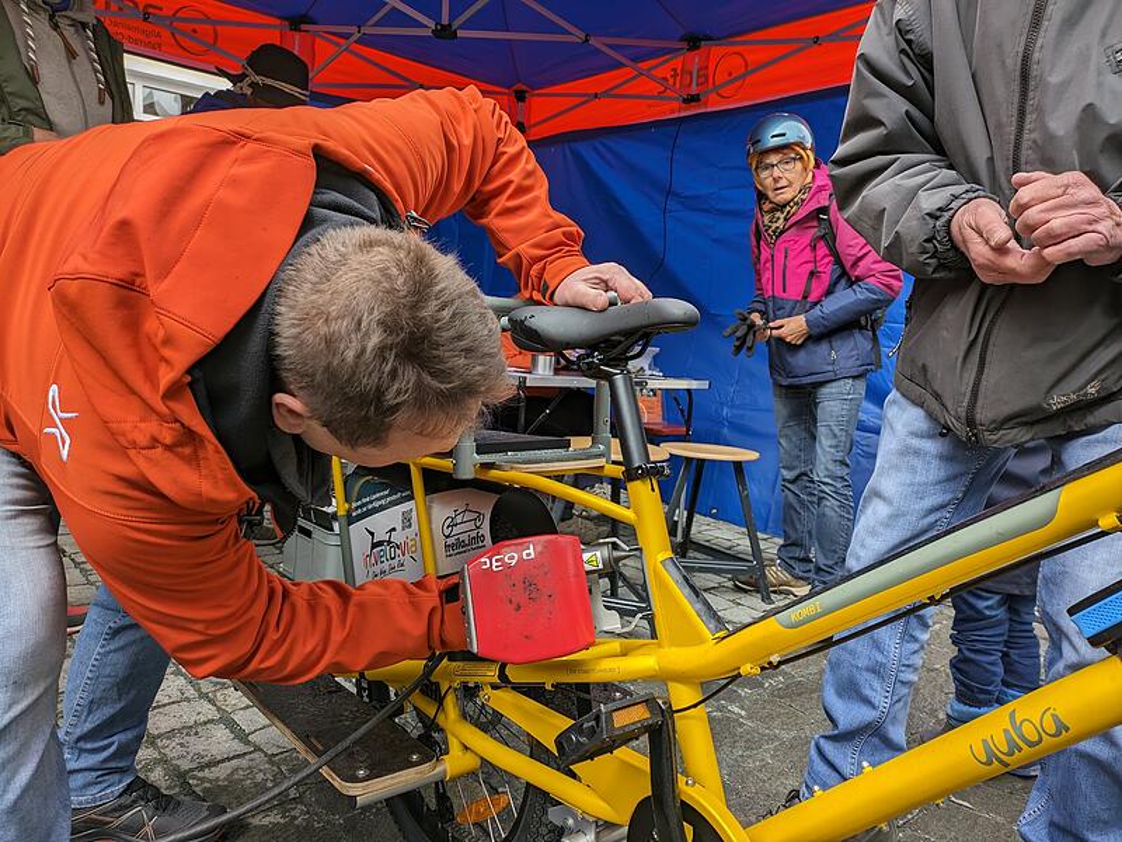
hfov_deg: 69.4
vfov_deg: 54.9
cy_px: 421
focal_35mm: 25
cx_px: 561
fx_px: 810
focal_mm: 5.43
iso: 44
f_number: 1.89
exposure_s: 1/652
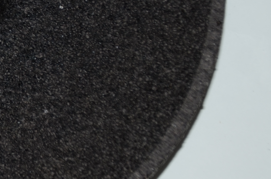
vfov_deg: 6.6
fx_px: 1555
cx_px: -182
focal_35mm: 207
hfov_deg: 9.6
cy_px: -8
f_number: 4.5
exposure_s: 1/60
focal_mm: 38
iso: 100
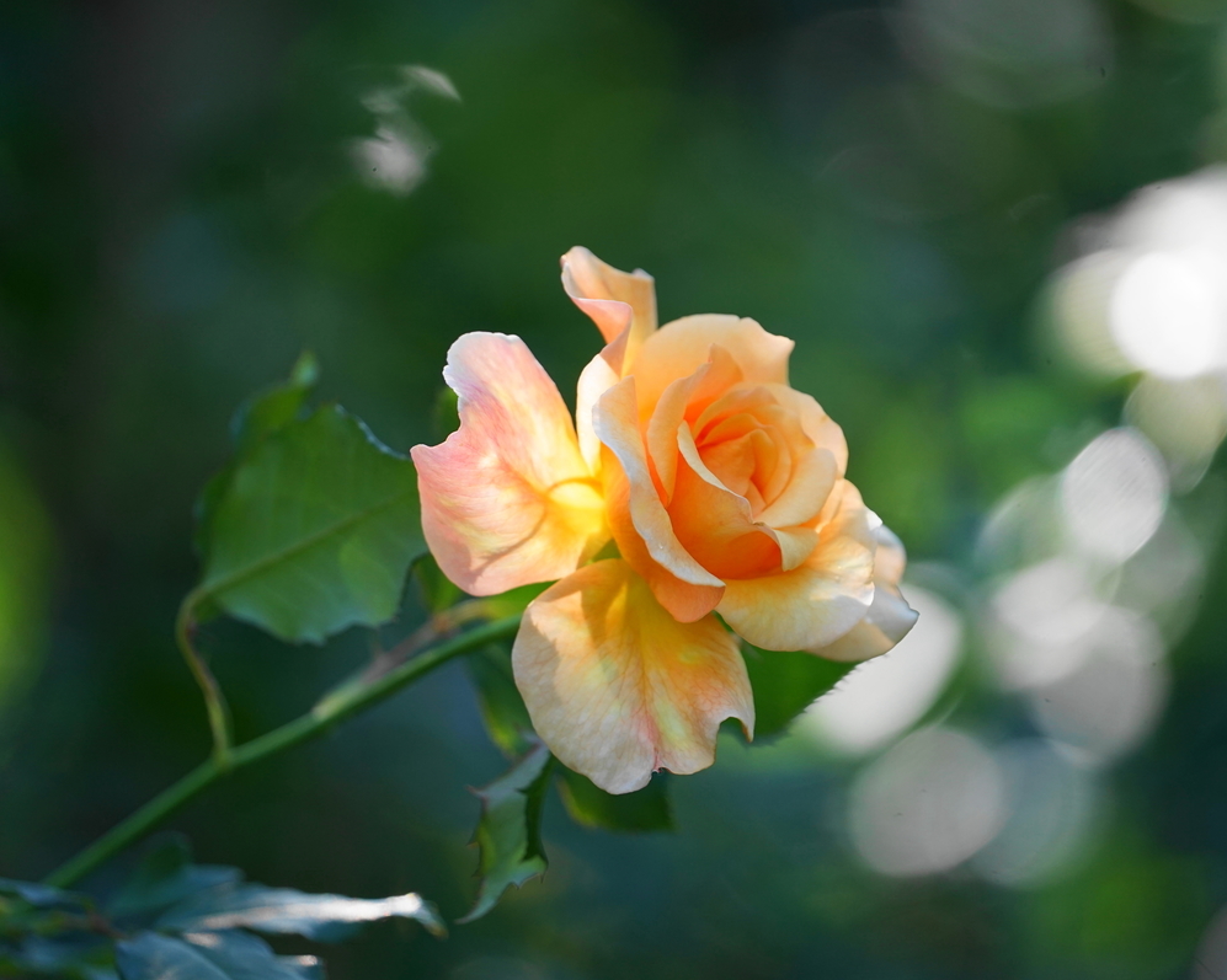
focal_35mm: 339
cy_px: 489
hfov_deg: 5.7
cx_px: 637
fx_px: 12307
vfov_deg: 4.6
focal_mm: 300
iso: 500
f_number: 5.6
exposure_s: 1/320
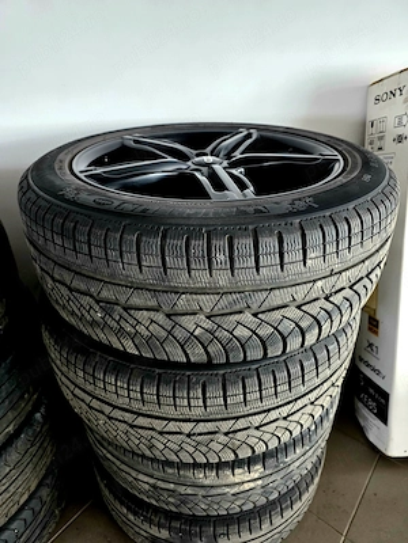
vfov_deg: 73.9
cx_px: 204
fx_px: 361
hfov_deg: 58.9
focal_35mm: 23
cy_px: 272
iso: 500
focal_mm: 6.3
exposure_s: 1/101
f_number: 1.7
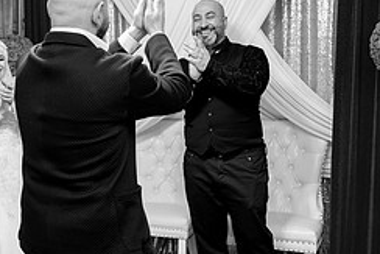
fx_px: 602
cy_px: 163
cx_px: 22
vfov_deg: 23.7
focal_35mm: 57
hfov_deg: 32.8
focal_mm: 24
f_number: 2.8
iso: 1600
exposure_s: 1/160
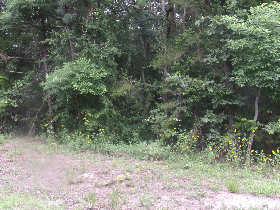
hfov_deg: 52.6
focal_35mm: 35
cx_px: 135
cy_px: 106
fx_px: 283
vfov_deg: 40.7
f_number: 3.7
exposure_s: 1/34
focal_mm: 5.9
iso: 118
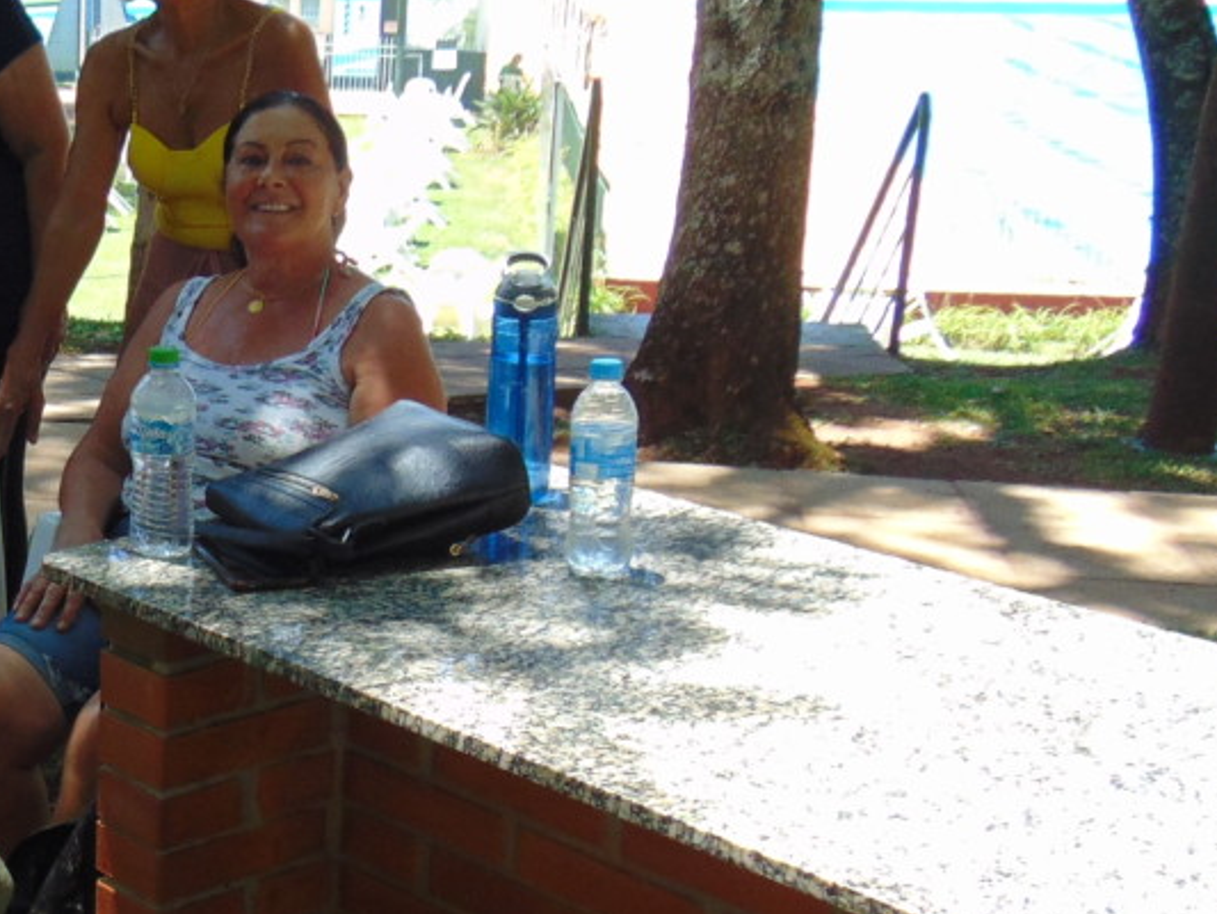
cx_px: -40
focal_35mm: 64
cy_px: 544
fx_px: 2251
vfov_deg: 22.9
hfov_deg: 28.2
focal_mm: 4.5
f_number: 3
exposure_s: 1/200
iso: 80
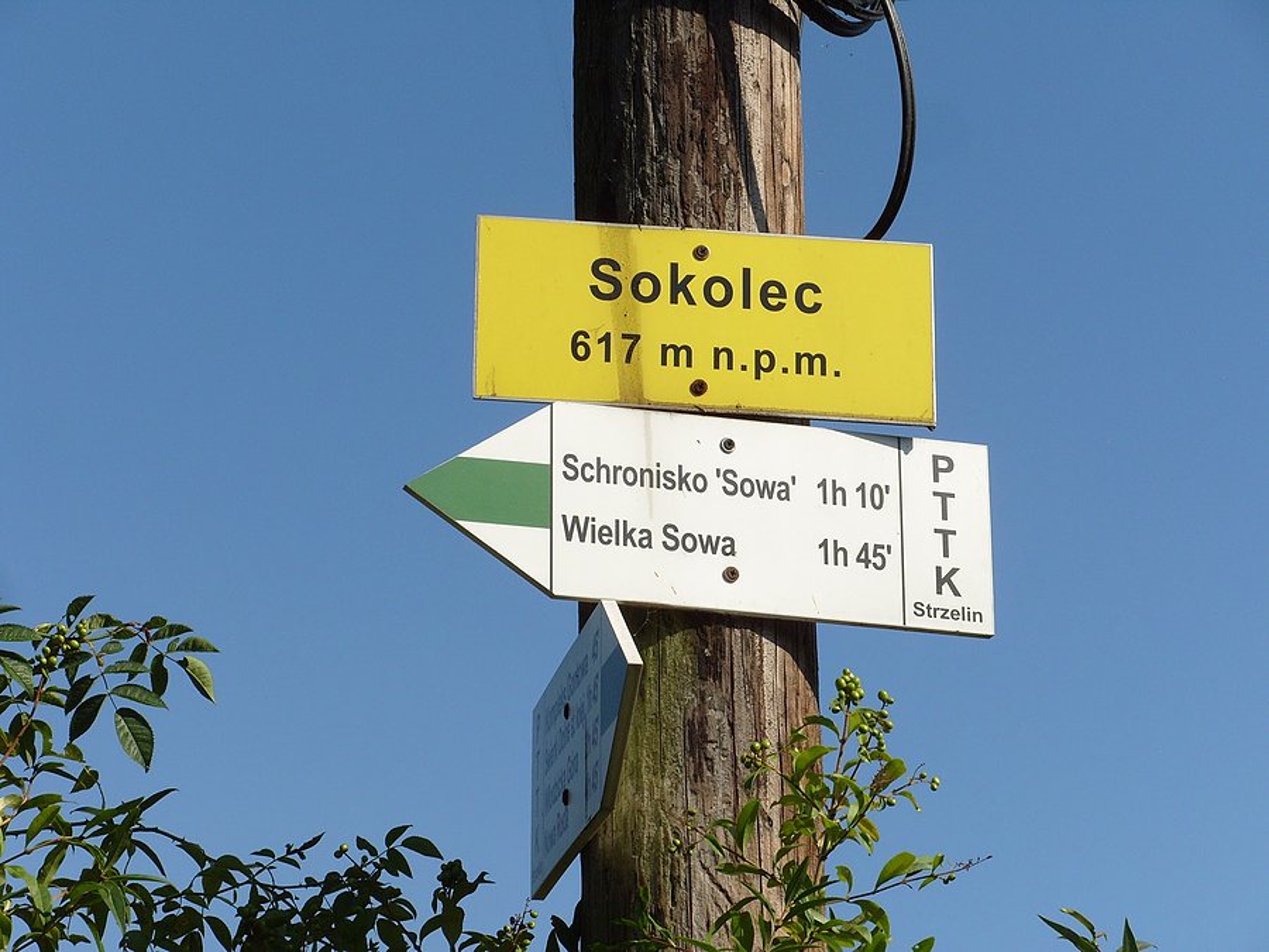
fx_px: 3849
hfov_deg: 18.7
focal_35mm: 105
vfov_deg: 14.1
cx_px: 634
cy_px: 476
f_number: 6
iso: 80
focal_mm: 23.3
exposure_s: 1/750
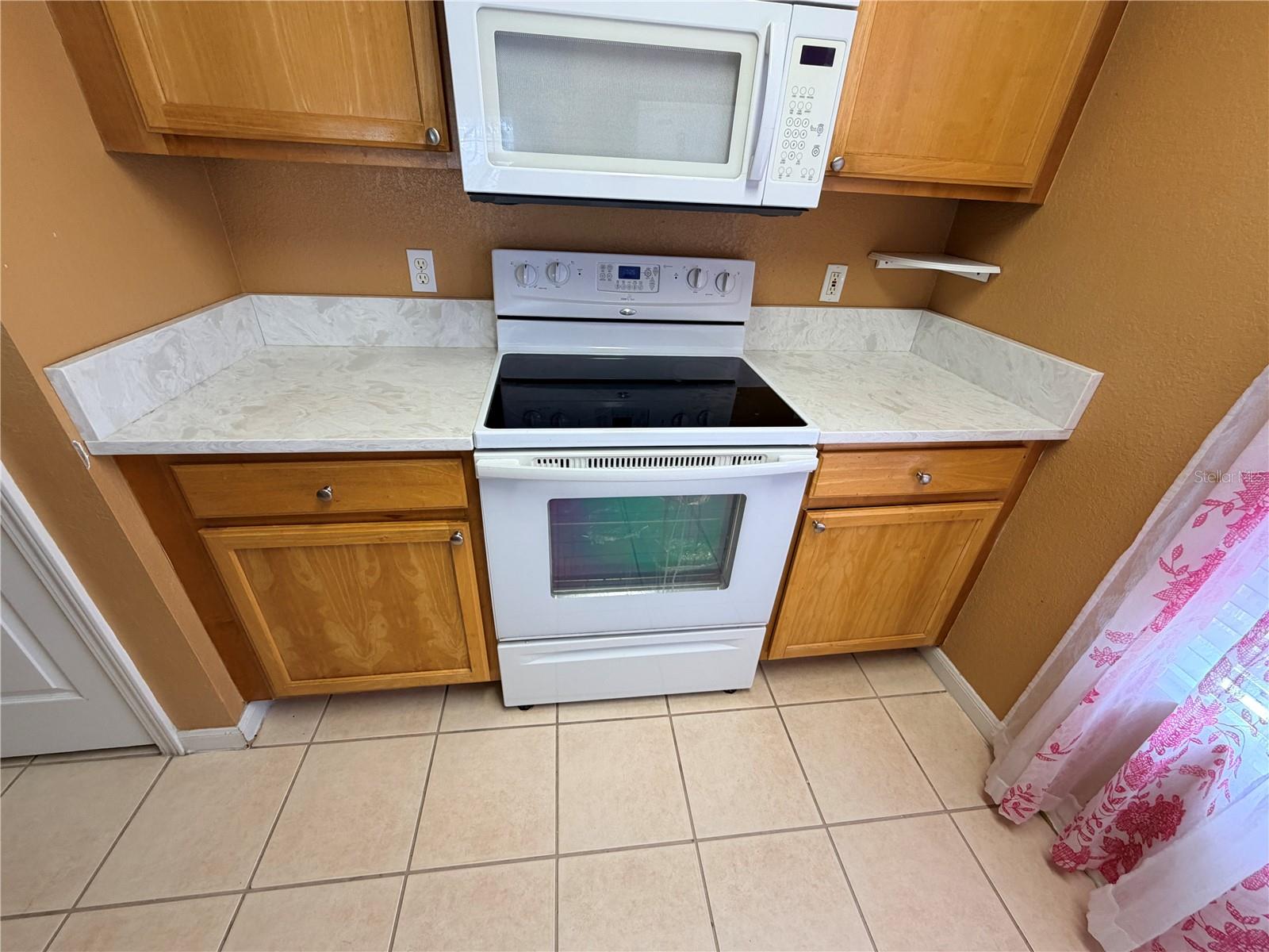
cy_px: 476
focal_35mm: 14
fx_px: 513
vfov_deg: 85.7
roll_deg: -3.1
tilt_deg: -30.2
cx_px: 634
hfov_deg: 102.1
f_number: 2.2
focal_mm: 2.22
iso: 160
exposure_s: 1/120
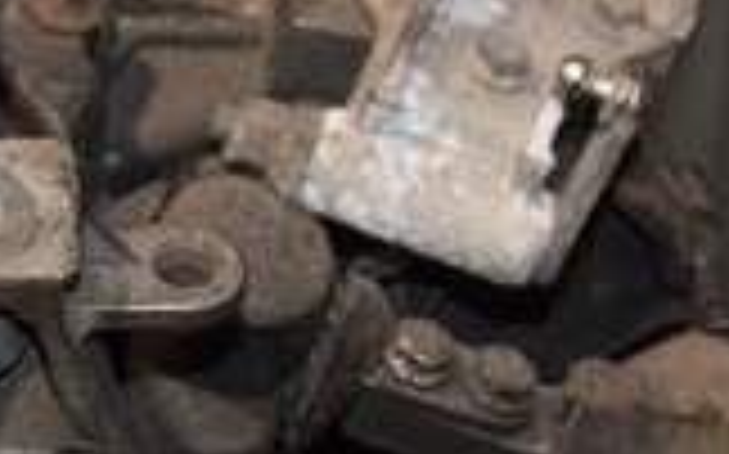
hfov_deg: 13.5
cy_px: 162
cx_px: -158
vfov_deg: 8.7
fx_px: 2998
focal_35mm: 151
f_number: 5
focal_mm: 25
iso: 800
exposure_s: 1/60
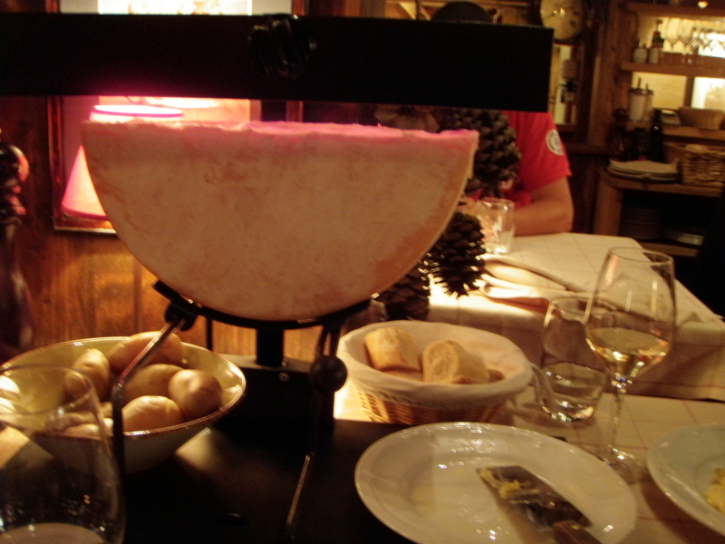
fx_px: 796
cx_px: 362
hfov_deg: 49.0
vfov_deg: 37.7
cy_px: 272
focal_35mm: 38
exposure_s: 1/4
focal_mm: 6.7
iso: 400
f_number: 3.5
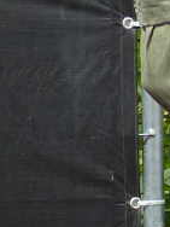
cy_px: 23
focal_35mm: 218
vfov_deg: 9.0
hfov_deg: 6.6
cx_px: 355
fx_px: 1427
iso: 100
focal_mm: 7.4
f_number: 4
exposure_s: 1/500
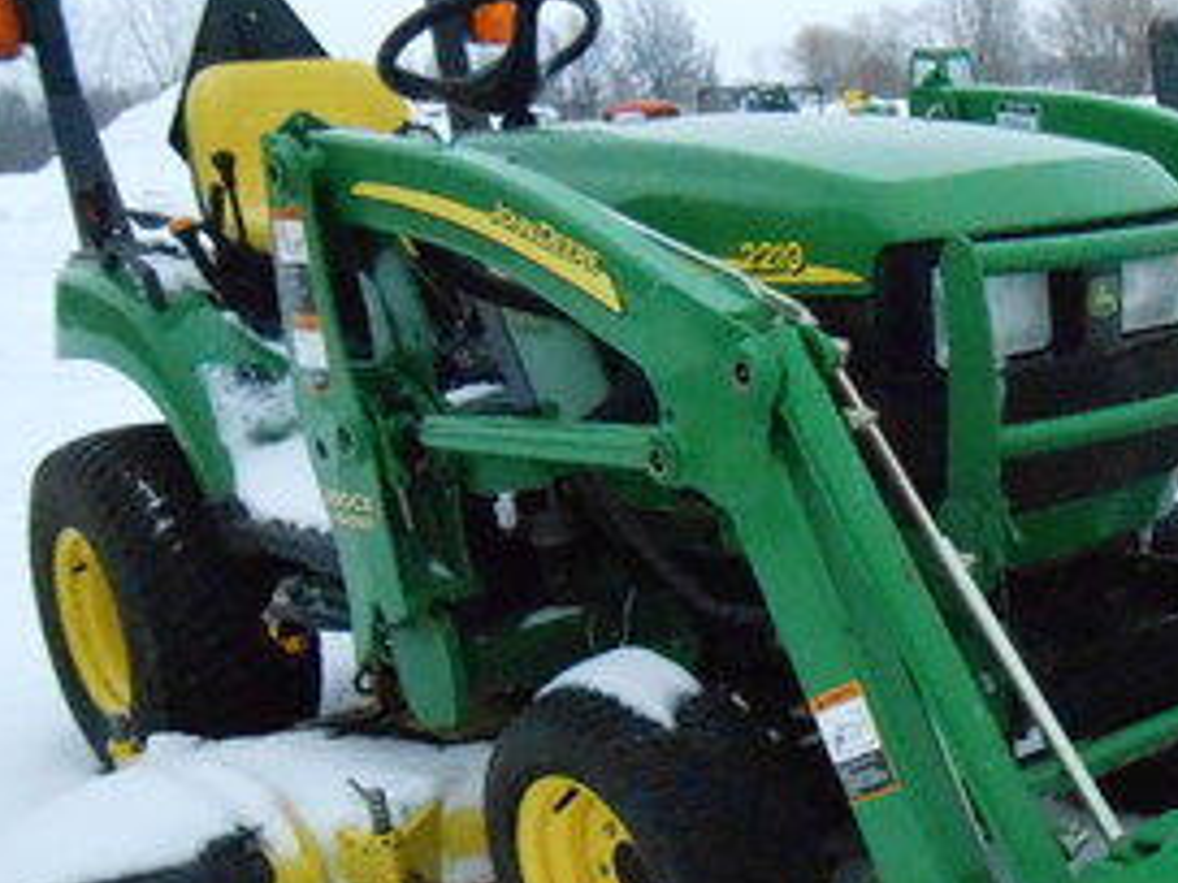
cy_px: 645
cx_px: 918
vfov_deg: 27.7
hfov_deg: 35.8
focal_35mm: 52
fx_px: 1770
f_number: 11.5
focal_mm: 4.6
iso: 1600
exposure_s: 1/640
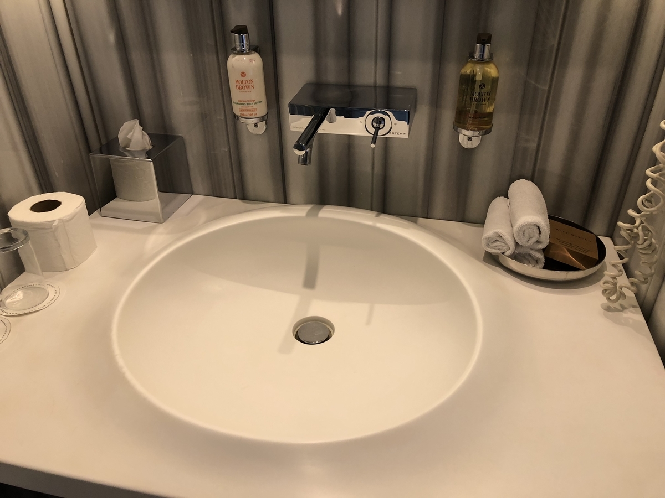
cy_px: 249
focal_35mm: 28
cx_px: 332
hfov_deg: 63.4
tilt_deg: -33.4
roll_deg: +0.6
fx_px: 538
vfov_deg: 49.7
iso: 40
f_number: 1.8
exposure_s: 1/17
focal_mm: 3.99
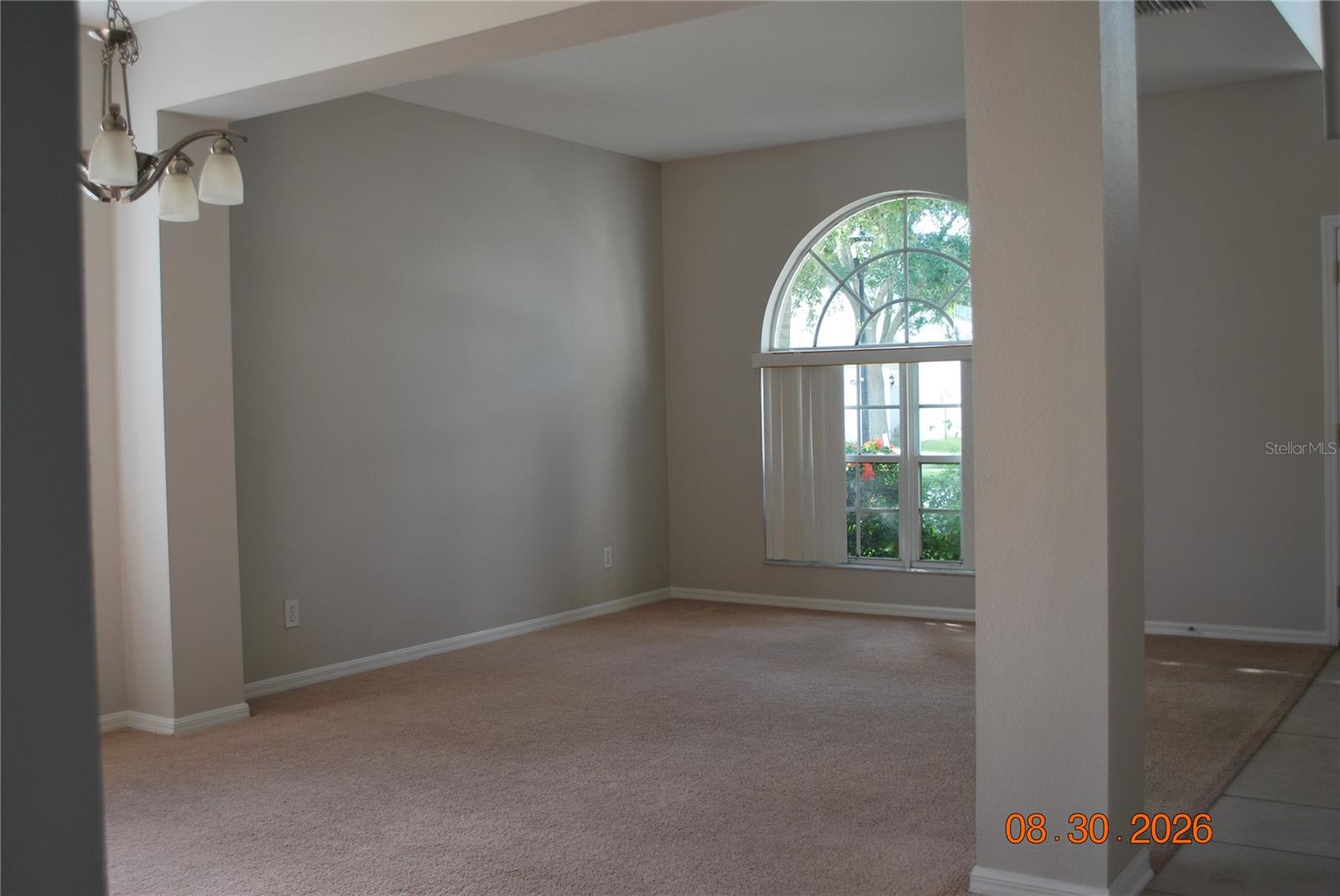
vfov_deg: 36.9
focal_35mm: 36
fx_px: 1341
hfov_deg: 53.1
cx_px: 670
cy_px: 448
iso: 200
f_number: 4.2
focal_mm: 24
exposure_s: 1/60
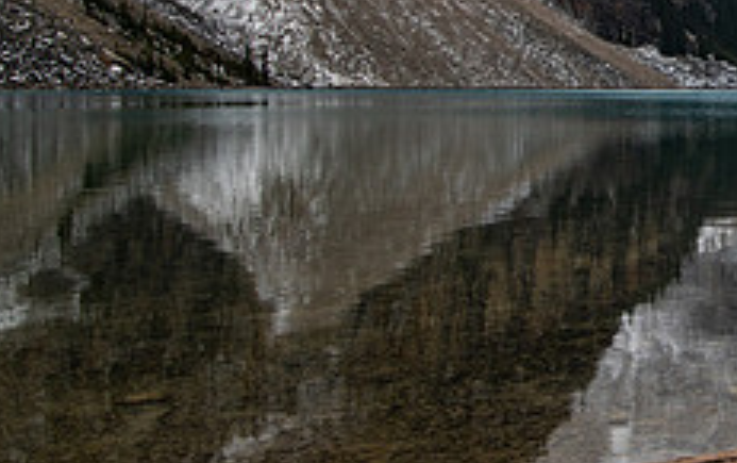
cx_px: 828
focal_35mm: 71
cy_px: 119
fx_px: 1428
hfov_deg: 26.5
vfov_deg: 18.3
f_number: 16
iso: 250
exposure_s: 1/20
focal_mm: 27
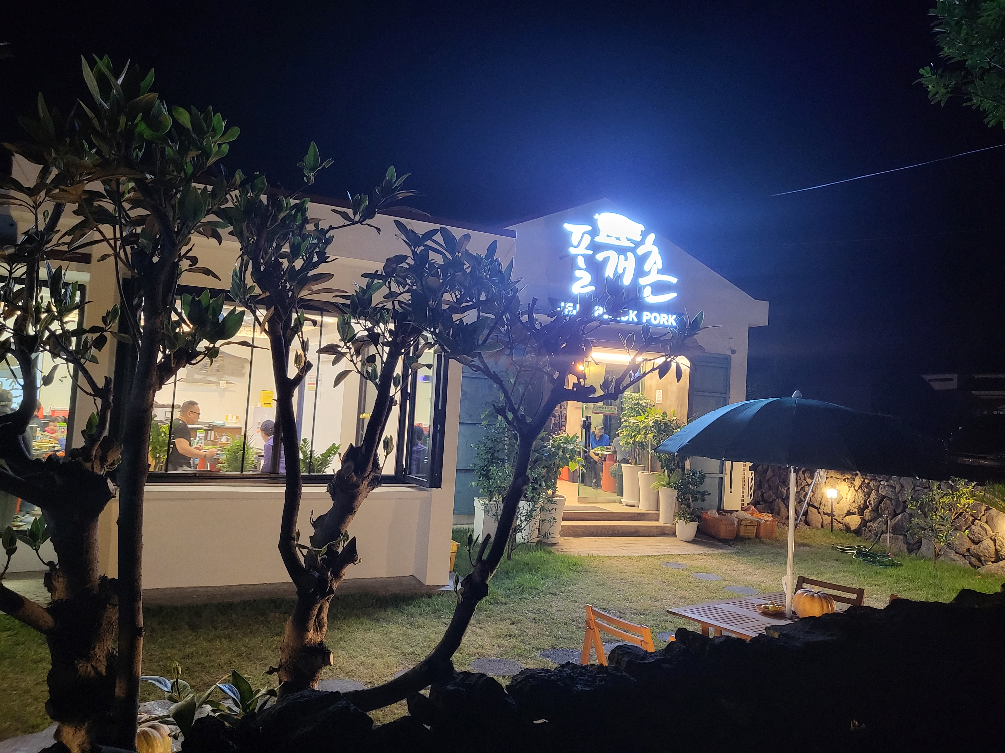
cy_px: 376
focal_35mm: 26
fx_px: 755
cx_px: 502
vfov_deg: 53.1
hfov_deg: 67.3
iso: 500
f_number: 1.8
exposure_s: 1/24
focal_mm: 4.25
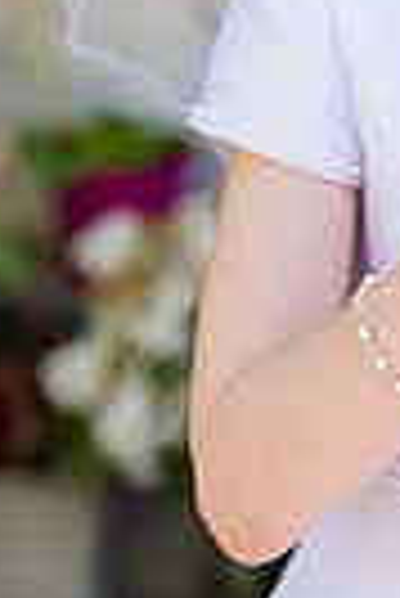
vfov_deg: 7.6
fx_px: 4488
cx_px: 600
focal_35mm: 270
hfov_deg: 5.1
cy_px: -58
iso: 200
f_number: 3.2
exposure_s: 1/800
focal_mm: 80
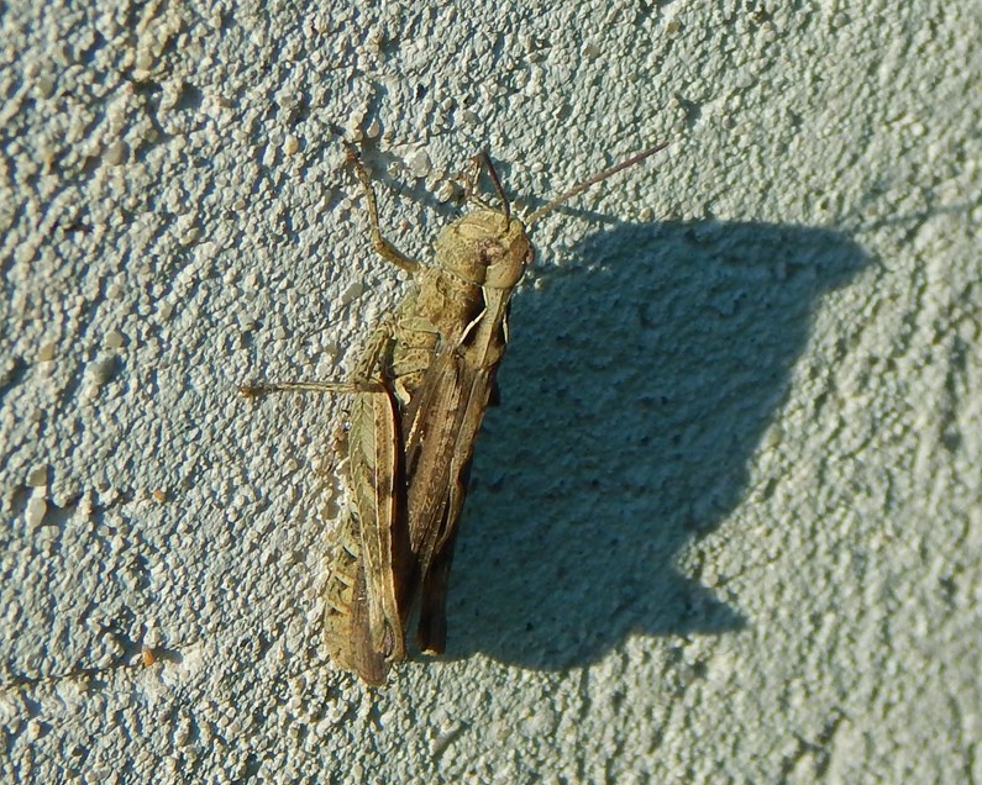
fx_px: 3168
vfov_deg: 14.1
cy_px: 394
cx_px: 460
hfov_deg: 17.6
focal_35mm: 109
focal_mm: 18.7
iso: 125
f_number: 4.5
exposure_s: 1/800
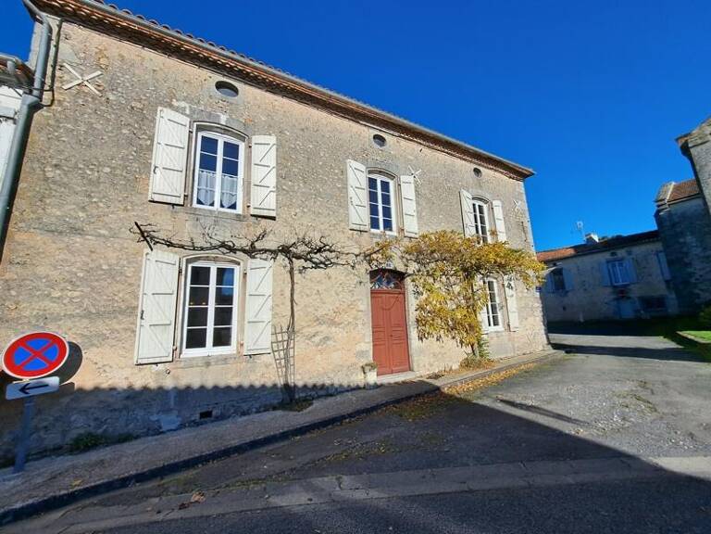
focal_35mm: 13
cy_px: 267
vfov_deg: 89.9
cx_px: 356
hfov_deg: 106.2
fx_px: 267
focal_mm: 1.74
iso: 50
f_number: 2.2
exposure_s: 1/2141
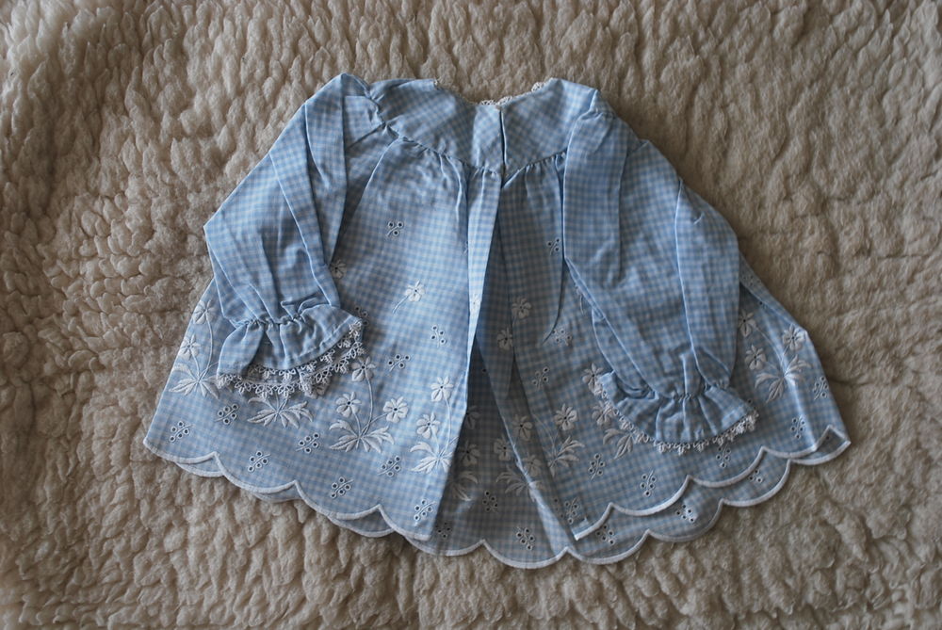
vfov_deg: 28.1
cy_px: 315
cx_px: 471
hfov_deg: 41.1
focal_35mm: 48
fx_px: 1257
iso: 100
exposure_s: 1/8
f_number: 5
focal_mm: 32
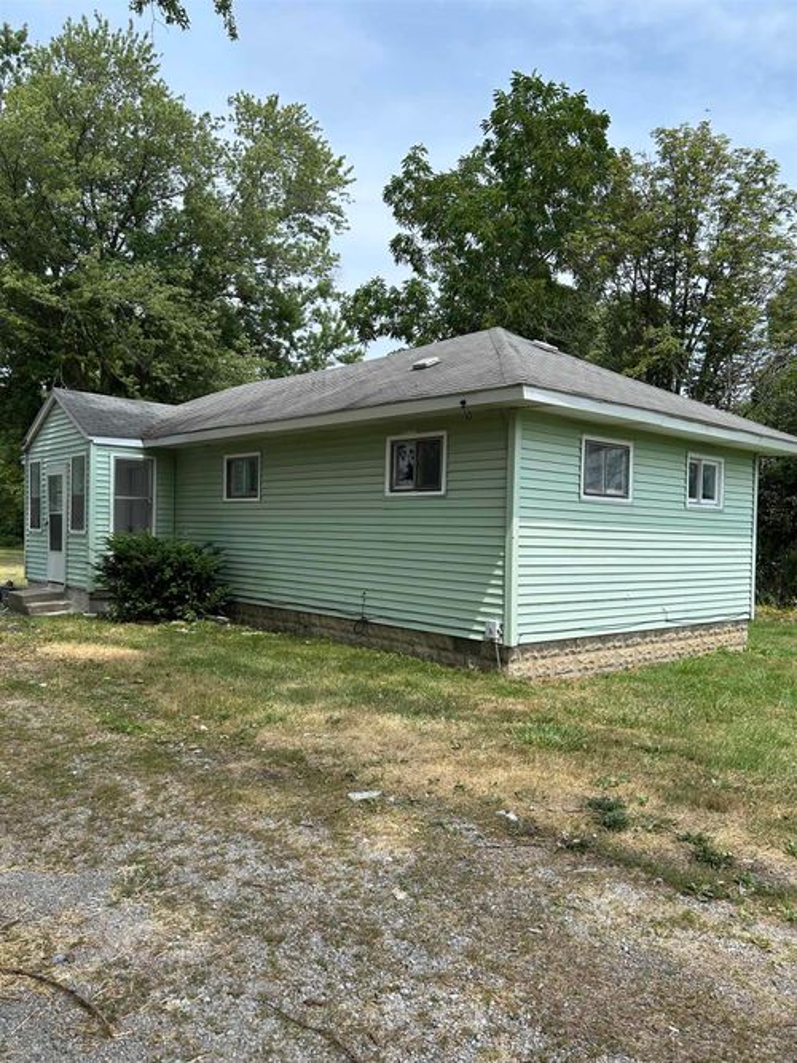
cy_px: 532
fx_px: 798
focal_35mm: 26
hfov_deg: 53.0
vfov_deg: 67.3
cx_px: 398
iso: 50
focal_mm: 5.7
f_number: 1.5
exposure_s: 1/2353
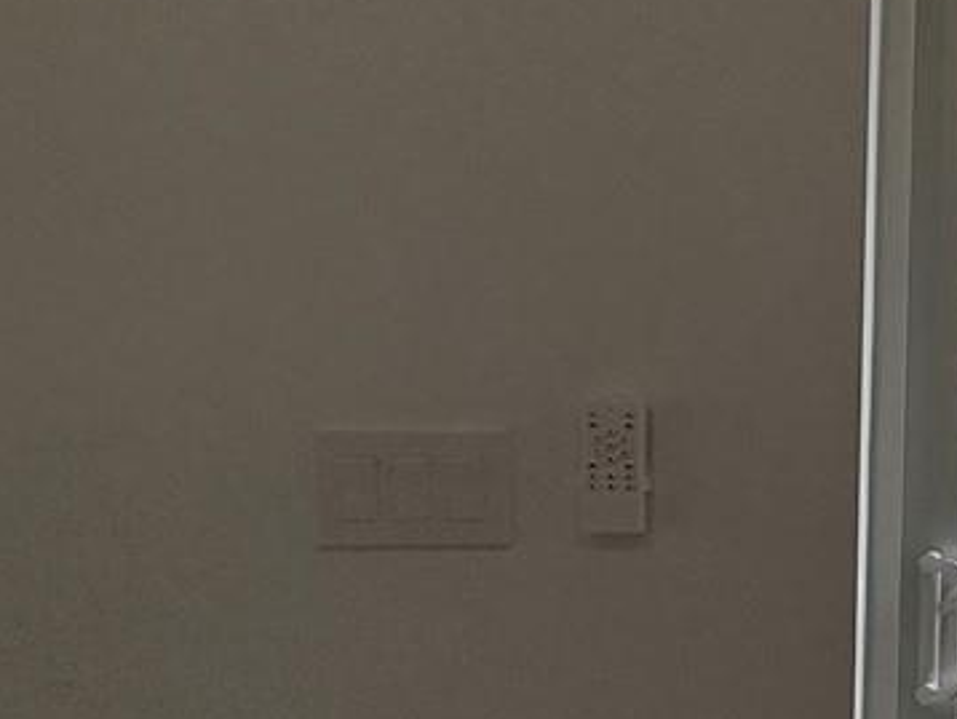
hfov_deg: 31.9
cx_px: 1318
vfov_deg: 36.0
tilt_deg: -5.0
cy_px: 345
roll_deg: -3.1
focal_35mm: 40
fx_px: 1107
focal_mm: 2.22
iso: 64
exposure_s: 1/210
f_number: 2.2
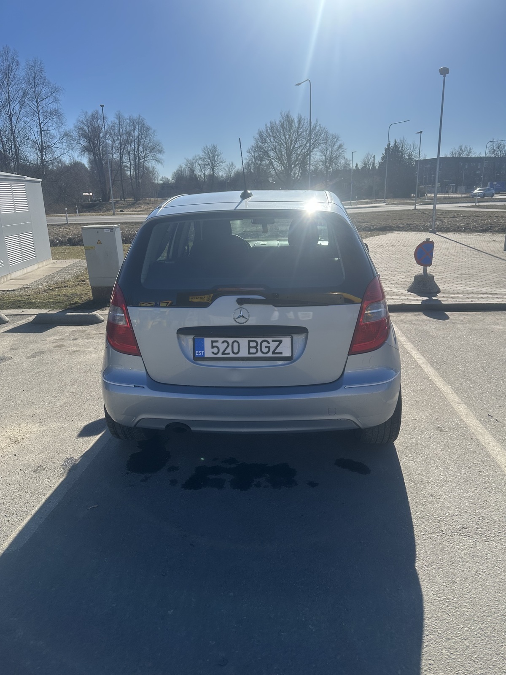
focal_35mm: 24
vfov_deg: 71.6
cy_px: 338
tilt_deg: -18.1
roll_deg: +0.3
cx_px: 253
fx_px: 468
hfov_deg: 56.8
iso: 80
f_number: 1.78
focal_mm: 6.86
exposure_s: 1/5848
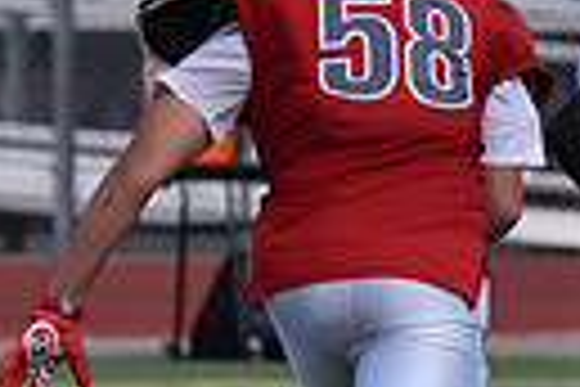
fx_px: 18768
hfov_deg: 1.8
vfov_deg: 1.2
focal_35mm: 1165
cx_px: 391
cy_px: 110
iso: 1100
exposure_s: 1/3200
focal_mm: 260
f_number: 8
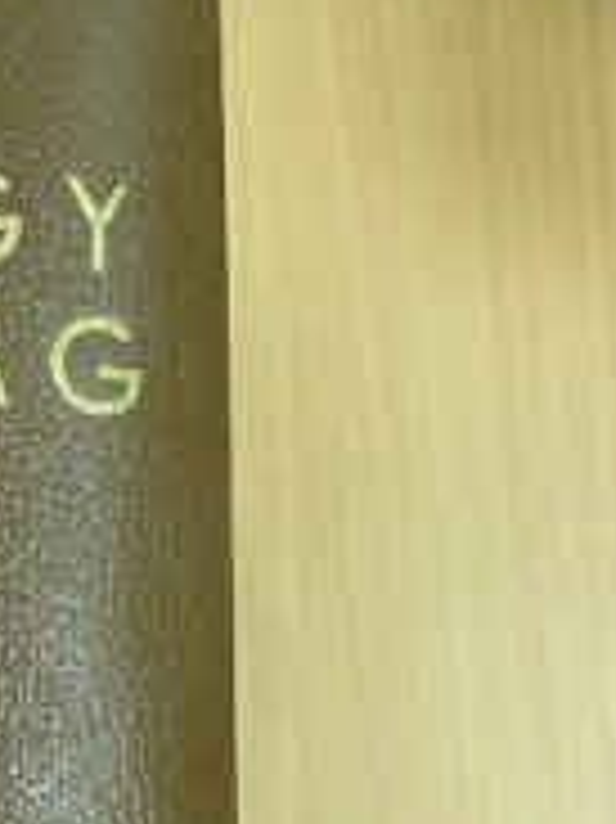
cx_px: -58
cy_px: 966
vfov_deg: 19.7
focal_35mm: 94
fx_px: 2233
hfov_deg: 15.3
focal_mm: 6.3
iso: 223
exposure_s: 1/8
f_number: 3.5
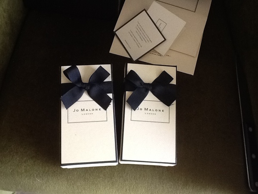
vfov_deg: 32.9
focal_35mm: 44
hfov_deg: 42.9
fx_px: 328
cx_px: 129
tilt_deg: -70.6
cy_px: 97
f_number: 2.4
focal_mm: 2.03
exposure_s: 1/30
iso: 160
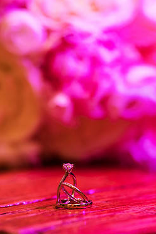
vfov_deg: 12.6
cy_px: 115
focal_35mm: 163
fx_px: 1061
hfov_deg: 8.4
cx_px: 64
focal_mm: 135
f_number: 3.5
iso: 2000
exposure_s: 1/80
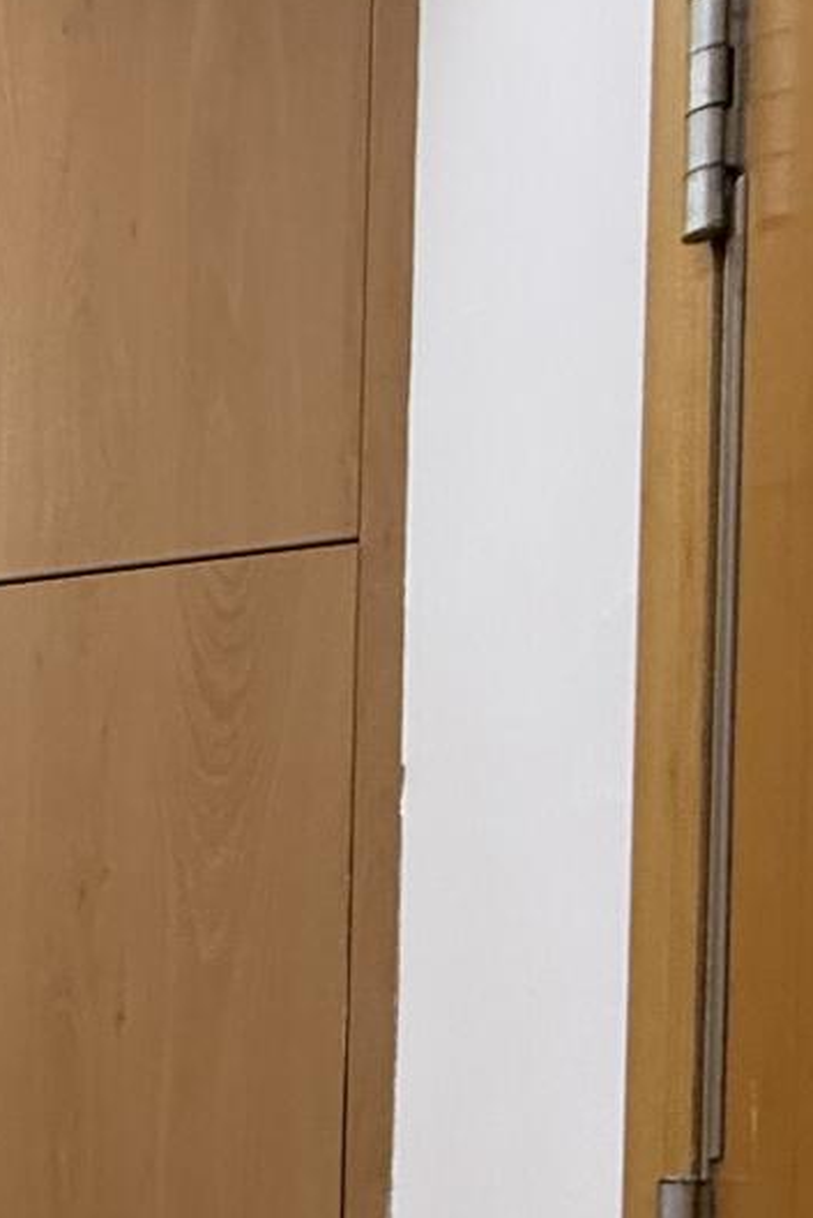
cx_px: -896
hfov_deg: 16.9
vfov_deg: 32.9
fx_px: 1862
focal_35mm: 55
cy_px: 1255
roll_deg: -0.7
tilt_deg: +0.1
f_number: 2.2
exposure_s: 1/100
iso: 320
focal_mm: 2.22
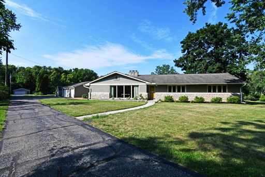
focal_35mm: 16
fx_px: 118
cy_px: 88
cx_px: 132
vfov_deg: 73.7
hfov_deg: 96.8
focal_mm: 11
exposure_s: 1/320
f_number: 9
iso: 100
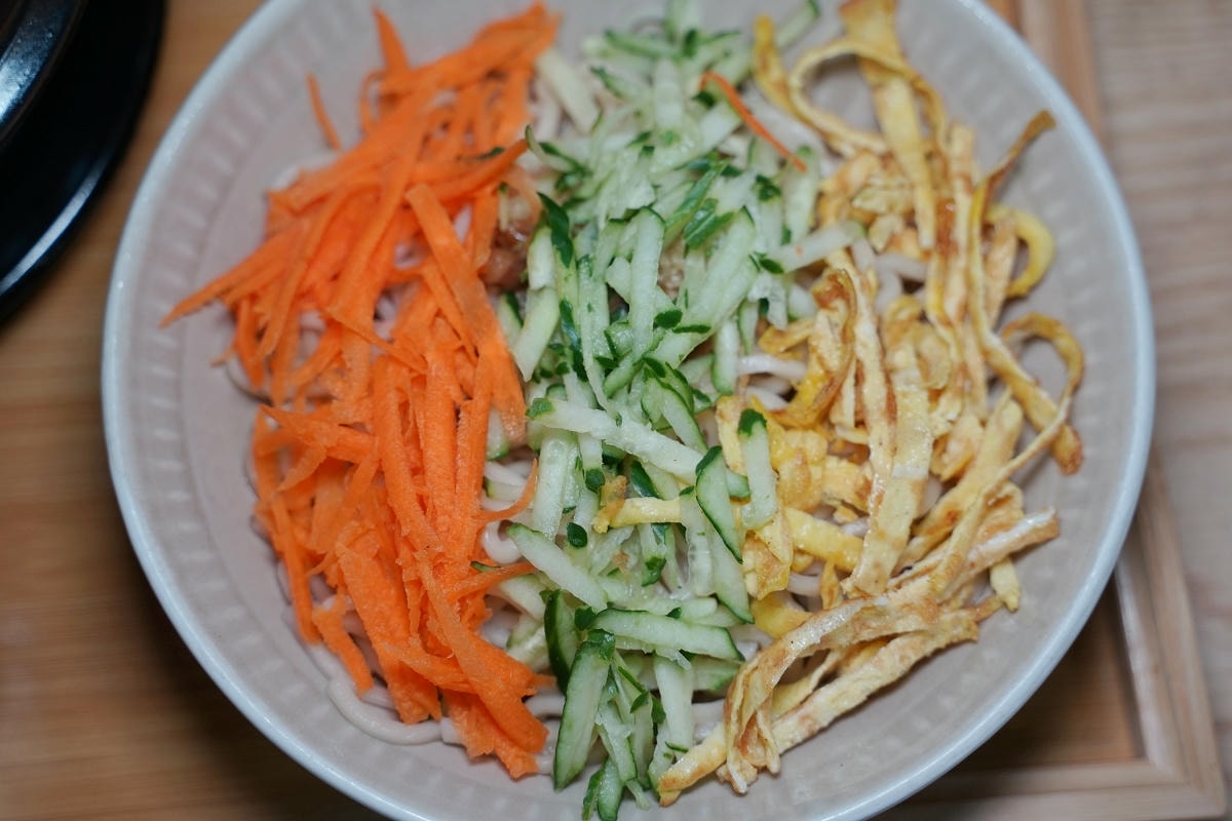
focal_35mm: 54
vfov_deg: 25.1
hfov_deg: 36.9
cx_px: 616
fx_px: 1848
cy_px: 410
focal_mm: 54
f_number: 4
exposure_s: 1/60
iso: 125
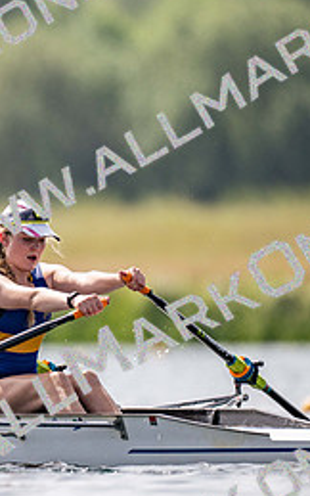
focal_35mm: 1372
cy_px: 311
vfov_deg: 1.5
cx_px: -226
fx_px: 18536
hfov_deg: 1.0
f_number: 4
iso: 160
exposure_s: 1/2500
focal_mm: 600
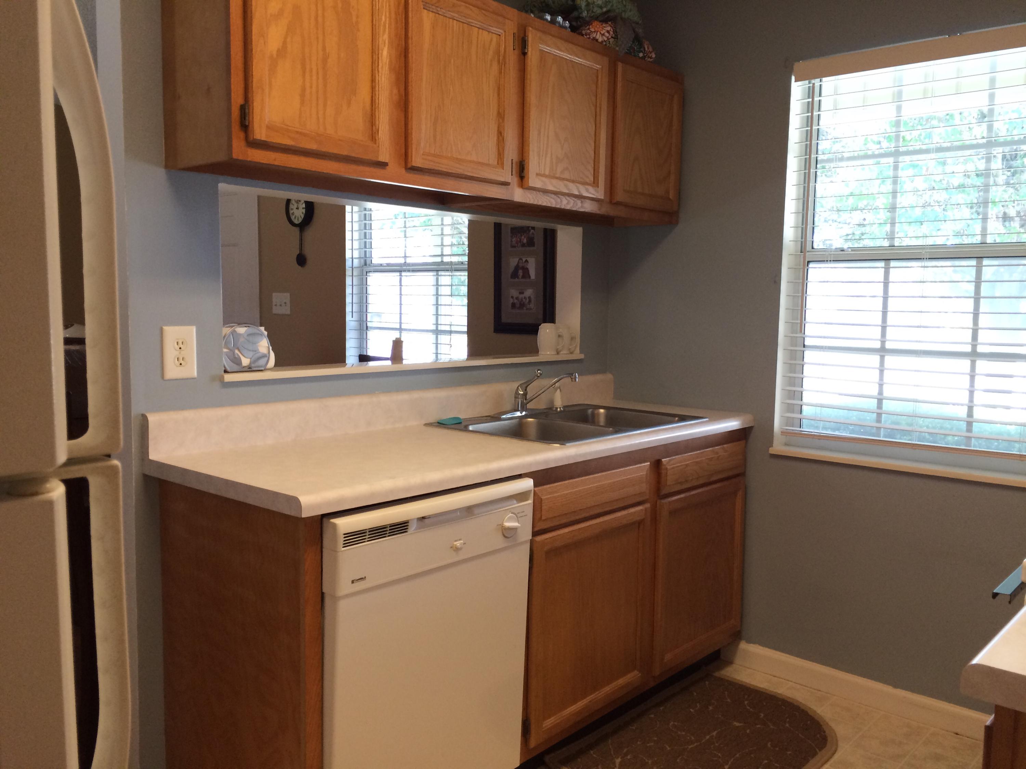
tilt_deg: -4.5
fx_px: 860
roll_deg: -1.4
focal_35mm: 29
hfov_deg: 61.7
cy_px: 384
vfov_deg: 48.2
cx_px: 513
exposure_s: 1/30
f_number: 2.2
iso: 50
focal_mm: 4.15
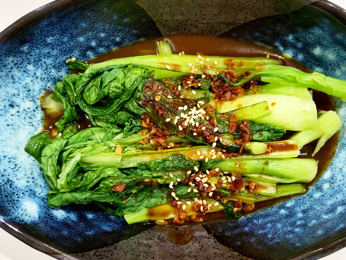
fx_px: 360
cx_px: 191
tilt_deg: -86.9
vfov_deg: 39.6
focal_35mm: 36
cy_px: 125
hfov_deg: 51.3
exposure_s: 1/49
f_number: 1.8
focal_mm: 4.25
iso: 400
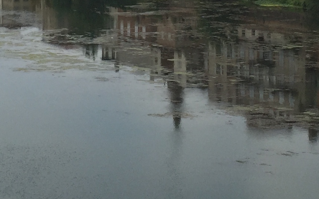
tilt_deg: -0.8
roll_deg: -0.1
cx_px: 161
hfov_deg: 17.5
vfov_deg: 10.7
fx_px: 1035
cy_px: -85
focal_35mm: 119
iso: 32
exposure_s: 1/2198
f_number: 2.2
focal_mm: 4.15
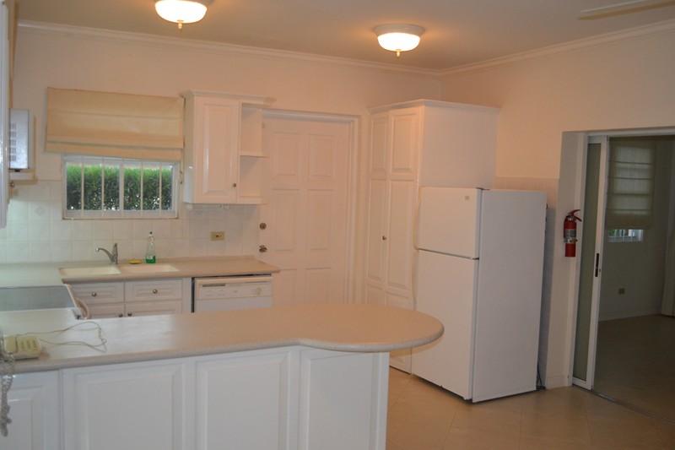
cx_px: 338
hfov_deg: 57.2
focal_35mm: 33
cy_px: 225
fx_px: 619
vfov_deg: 40.0
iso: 900
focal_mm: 22
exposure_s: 1/60
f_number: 3.8
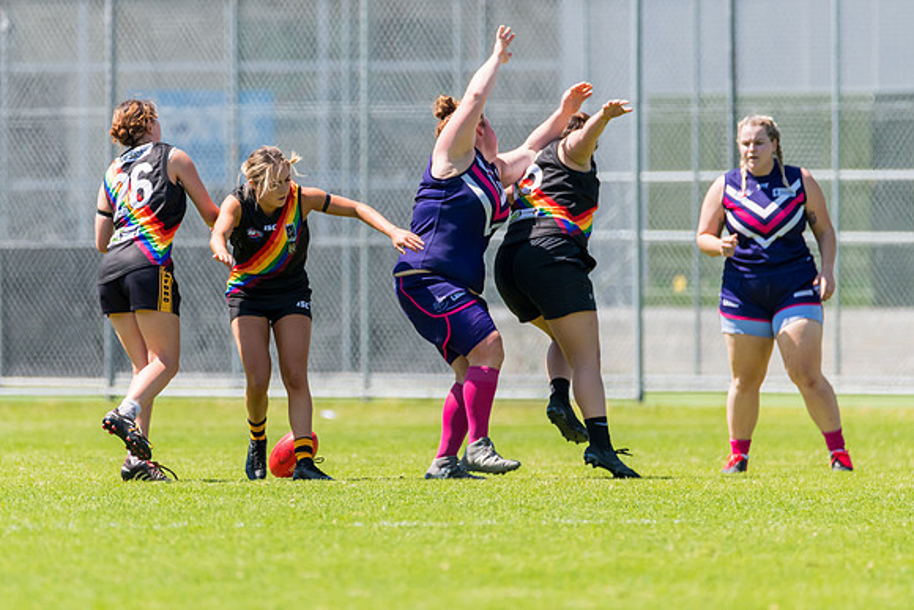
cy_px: 265
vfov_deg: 1.7
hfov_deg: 2.5
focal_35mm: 832
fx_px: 21134
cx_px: 352
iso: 800
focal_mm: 600
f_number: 6.3
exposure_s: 1/2000
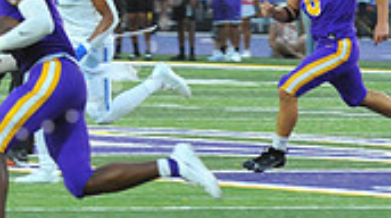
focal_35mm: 708
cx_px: -23
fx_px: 7327
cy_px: -75
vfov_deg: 1.7
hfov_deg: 3.1
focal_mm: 200
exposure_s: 1/320
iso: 3200
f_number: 7.1
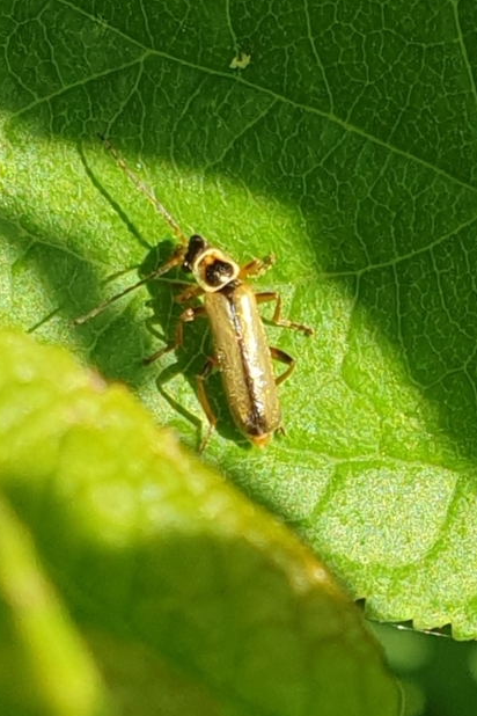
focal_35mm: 28
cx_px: 235
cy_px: 353
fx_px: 556
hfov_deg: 46.4
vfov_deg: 65.5
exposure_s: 1/711
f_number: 2.4
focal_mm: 4.3
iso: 50
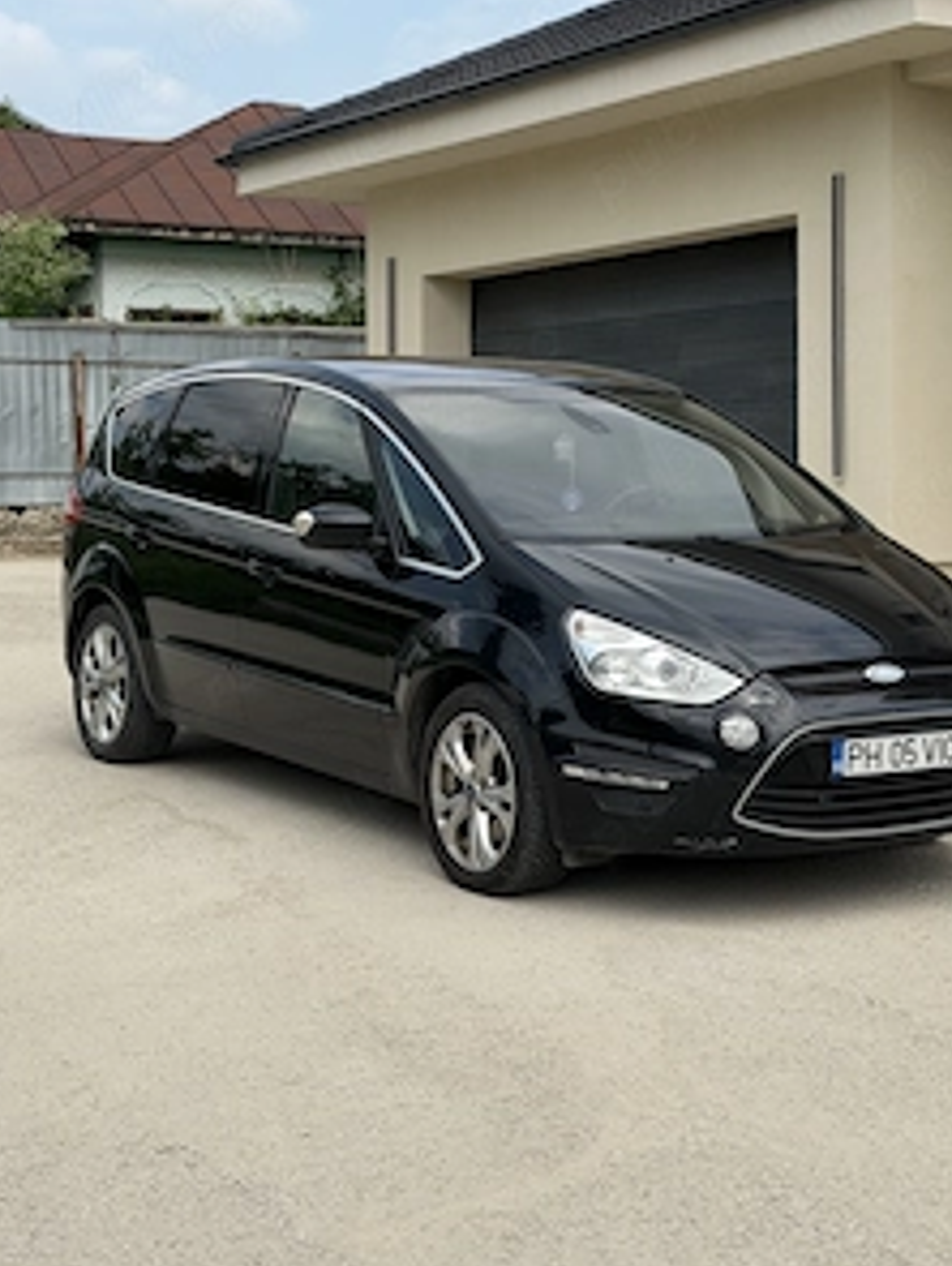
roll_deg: -0.1
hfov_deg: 22.6
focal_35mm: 65
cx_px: 575
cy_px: 498
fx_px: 2378
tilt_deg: +0.5
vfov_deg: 29.7
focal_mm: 6.76
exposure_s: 1/4878
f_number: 1.78
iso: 80
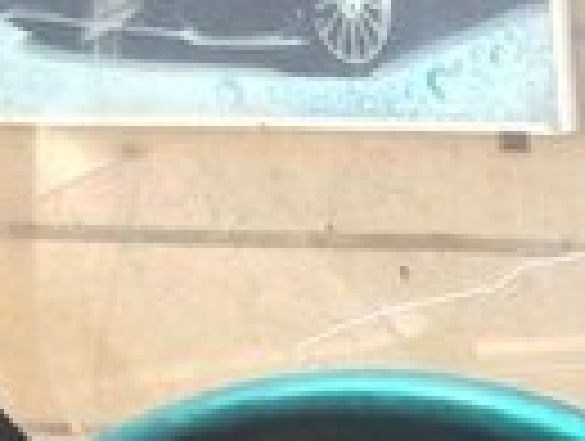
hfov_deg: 11.5
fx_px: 2489
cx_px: 1318
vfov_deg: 9.0
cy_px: 1091
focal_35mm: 147
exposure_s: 1/213
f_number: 2.2
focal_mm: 4.15
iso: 32
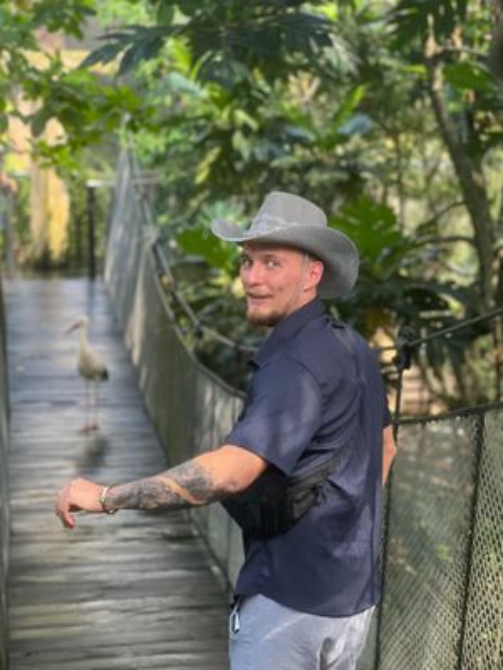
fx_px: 1492
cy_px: 335
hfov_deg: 19.1
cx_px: 252
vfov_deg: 25.3
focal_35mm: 77
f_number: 2.8
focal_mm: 9
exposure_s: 1/80
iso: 250
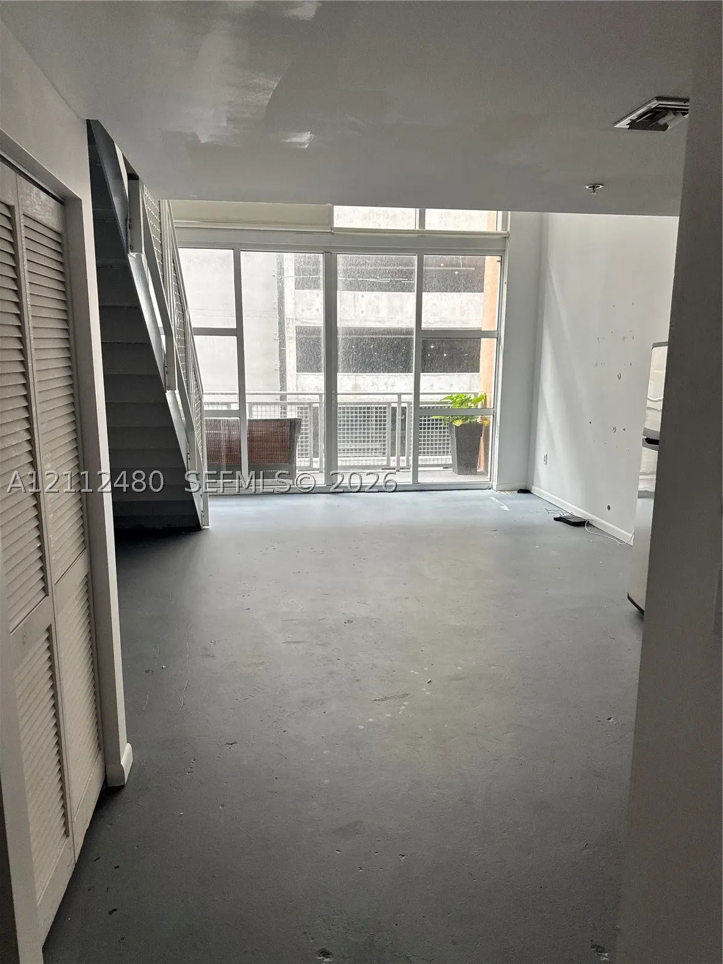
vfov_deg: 71.6
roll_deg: +0.7
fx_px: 668
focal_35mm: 24
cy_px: 482
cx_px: 362
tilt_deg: -10.0
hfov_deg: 56.8
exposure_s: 1/97
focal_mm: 6.76
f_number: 1.78
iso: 200
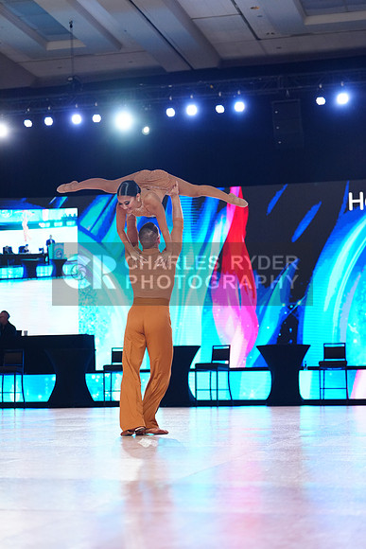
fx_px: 1067
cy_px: 274
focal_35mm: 70
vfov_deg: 28.8
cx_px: 183
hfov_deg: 19.5
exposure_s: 1/500
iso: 2000
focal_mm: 70
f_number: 2.8
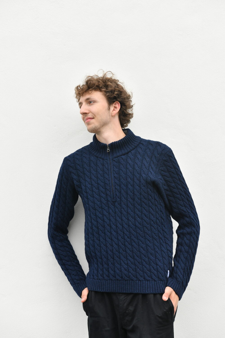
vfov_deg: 32.4
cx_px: 112
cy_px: 169
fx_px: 581
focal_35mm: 62
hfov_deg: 21.9
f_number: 9.5
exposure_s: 1/250
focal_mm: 62
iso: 1600
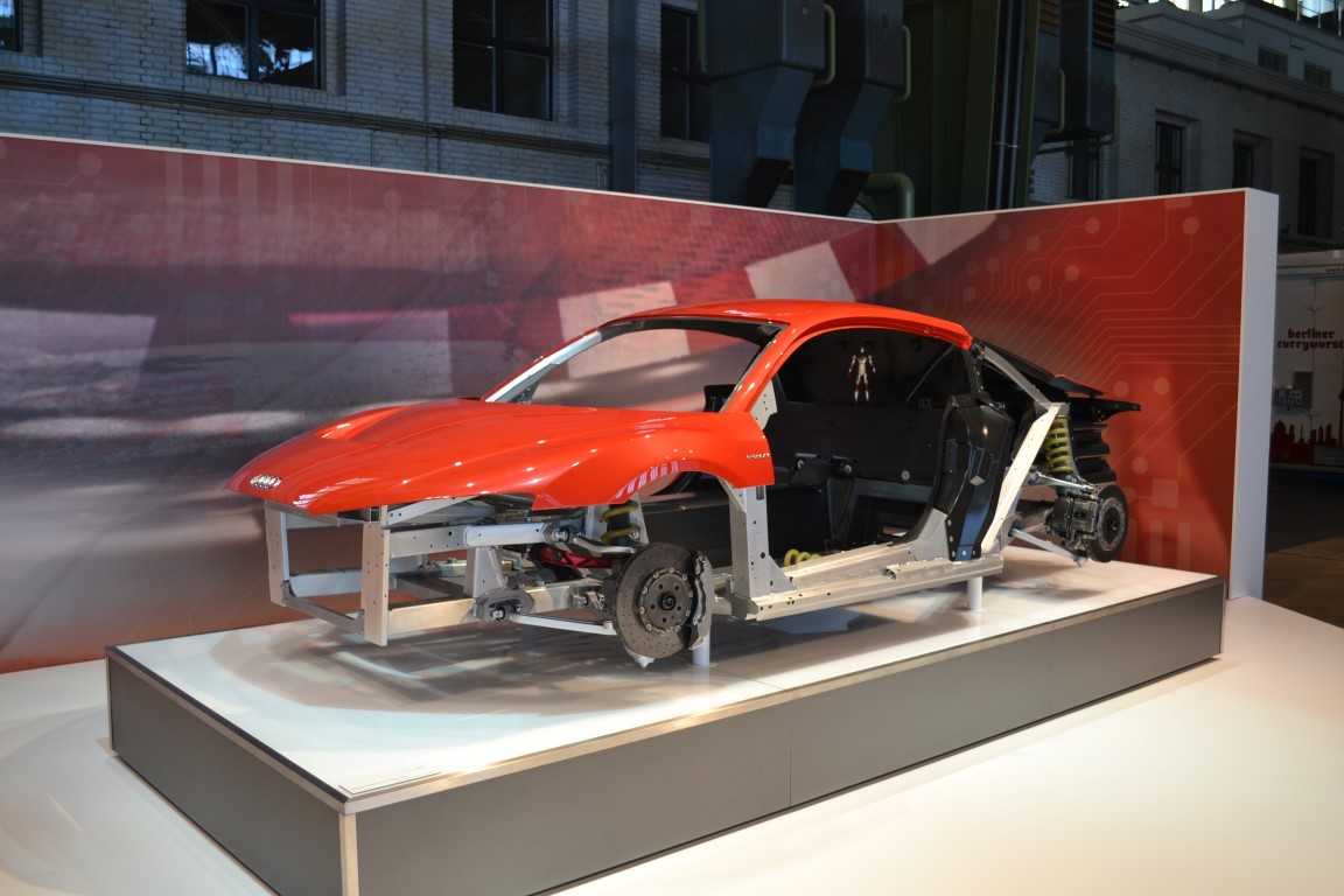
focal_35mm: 33
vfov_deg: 40.0
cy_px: 448
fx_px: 1232
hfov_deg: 57.2
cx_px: 672
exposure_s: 1/60
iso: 400
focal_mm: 22
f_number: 4
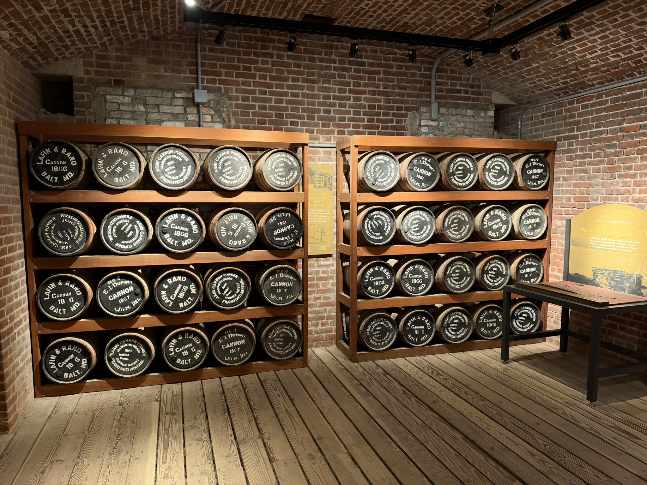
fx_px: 449
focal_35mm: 24
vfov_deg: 56.8
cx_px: 324
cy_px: 242
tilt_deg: -5.8
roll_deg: +0.3
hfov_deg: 71.6
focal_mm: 6.93
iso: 400
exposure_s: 1/60
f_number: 1.48
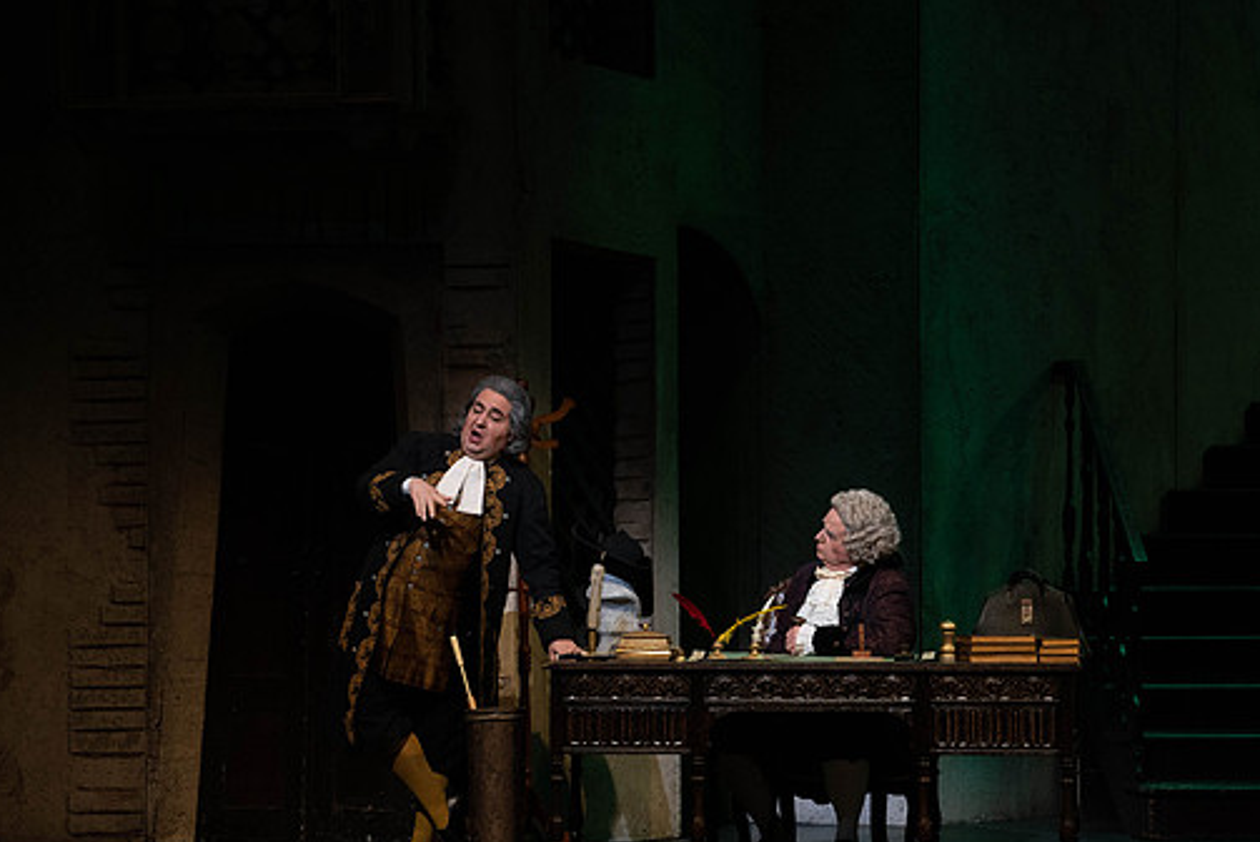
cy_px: 435
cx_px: 674
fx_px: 5813
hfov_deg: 12.4
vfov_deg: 8.3
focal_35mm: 166
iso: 3200
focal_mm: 144
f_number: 9
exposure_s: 1/250
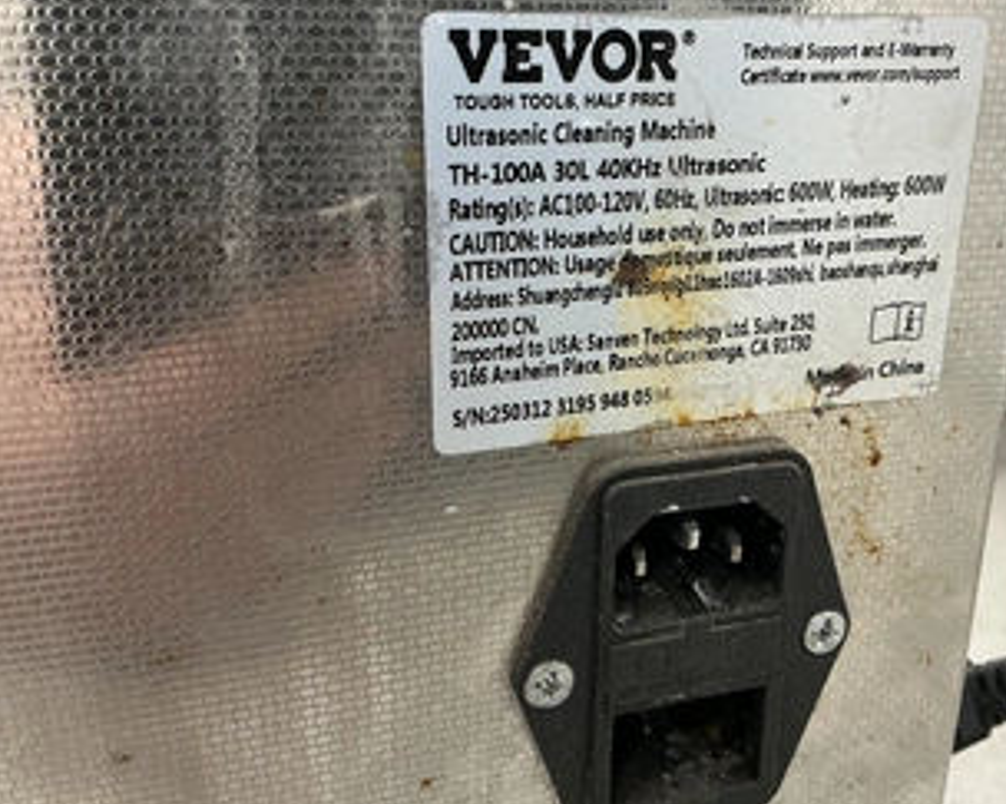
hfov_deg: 49.8
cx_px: 625
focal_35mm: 36
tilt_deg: -20.4
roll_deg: -1.7
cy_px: 347
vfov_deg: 41.1
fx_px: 1072
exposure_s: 1/60
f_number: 1.8
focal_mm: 3
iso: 80
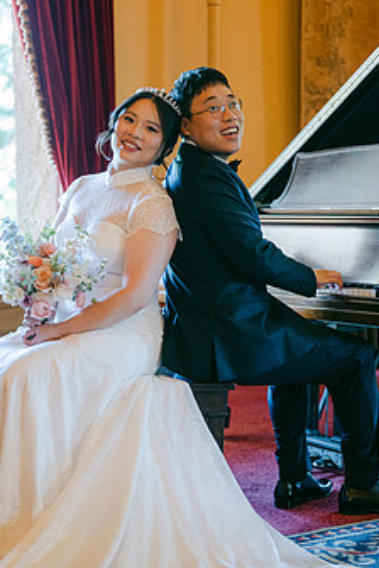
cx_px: 147
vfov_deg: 30.1
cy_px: 313
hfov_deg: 20.3
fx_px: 1058
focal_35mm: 67
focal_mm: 50
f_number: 1.8
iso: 800
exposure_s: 1/125
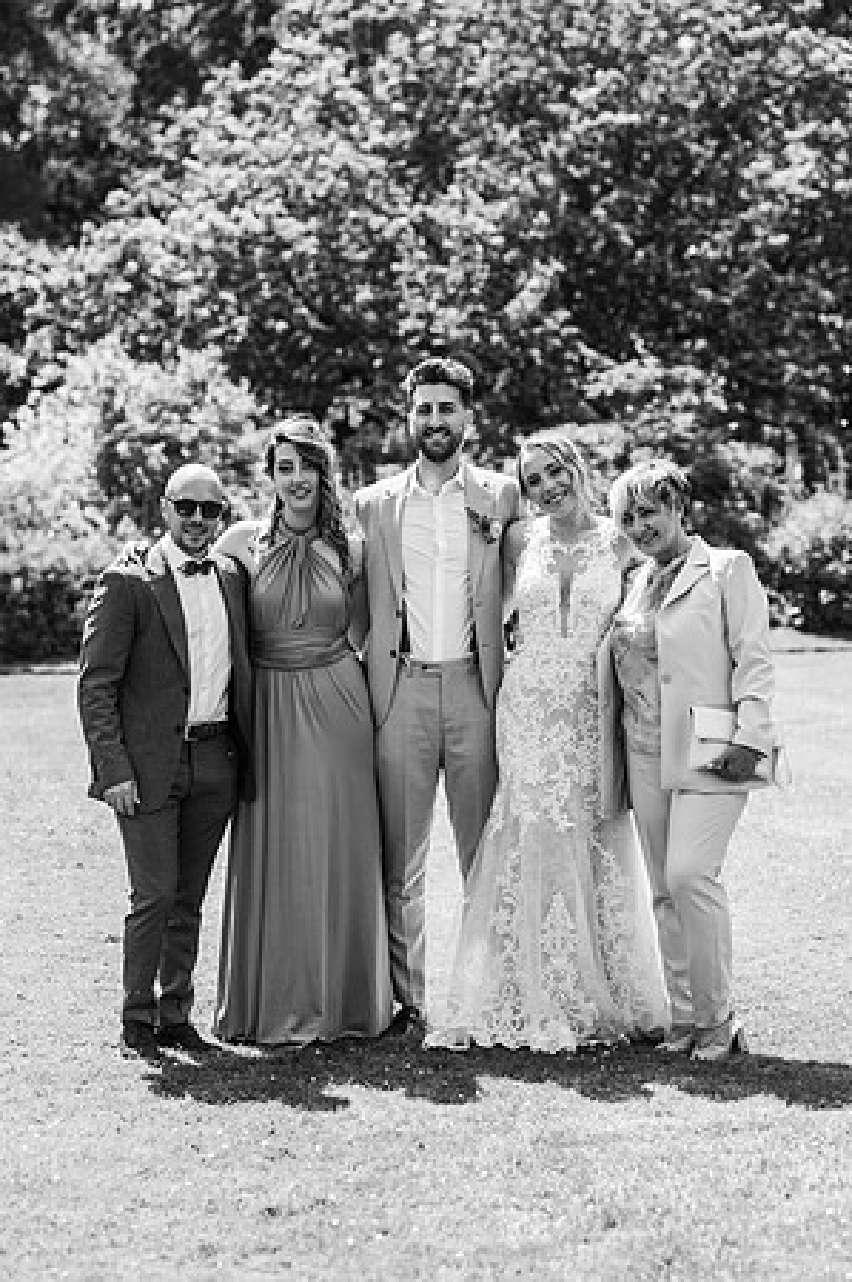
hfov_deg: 16.0
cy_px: 641
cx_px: 426
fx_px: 3024
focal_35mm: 85
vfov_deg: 23.9
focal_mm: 85
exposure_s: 1/1000
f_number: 3.2
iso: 100
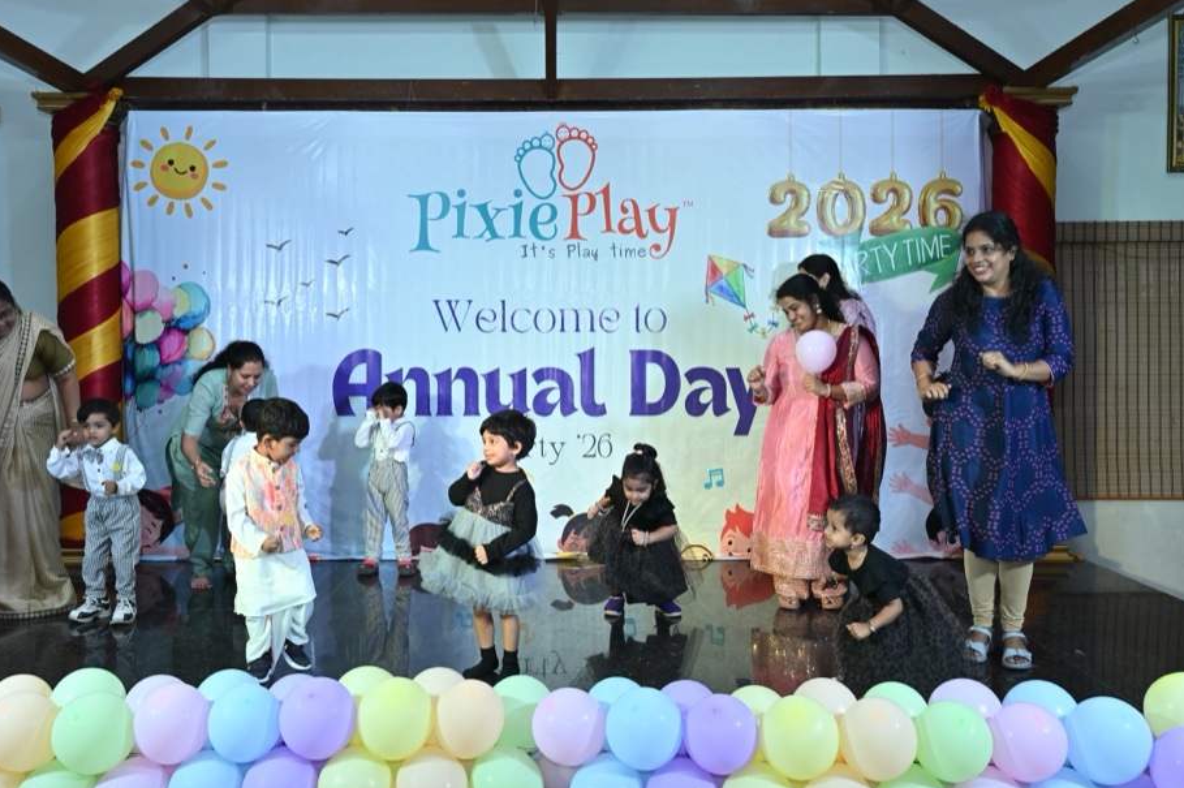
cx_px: 561
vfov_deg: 39.9
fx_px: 1085
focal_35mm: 33
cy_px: 382
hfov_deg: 57.2
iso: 1000
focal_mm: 30
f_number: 7.1
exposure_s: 1/160
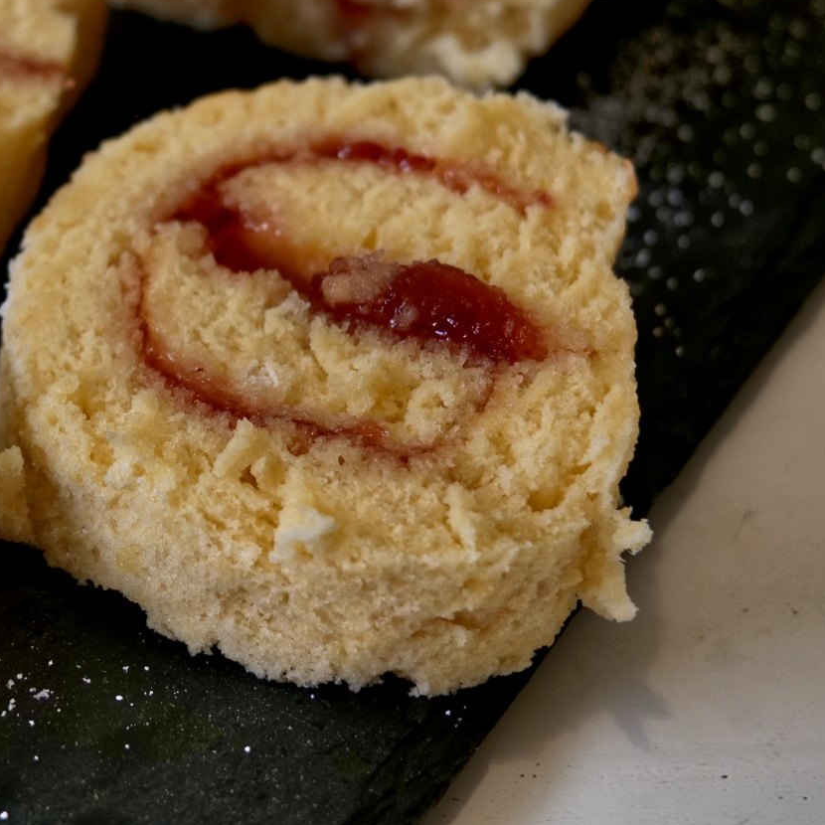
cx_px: 43
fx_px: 3182
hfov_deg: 14.6
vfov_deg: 14.7
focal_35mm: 118
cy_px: 217
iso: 800
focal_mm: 60
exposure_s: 1/60
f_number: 7.1
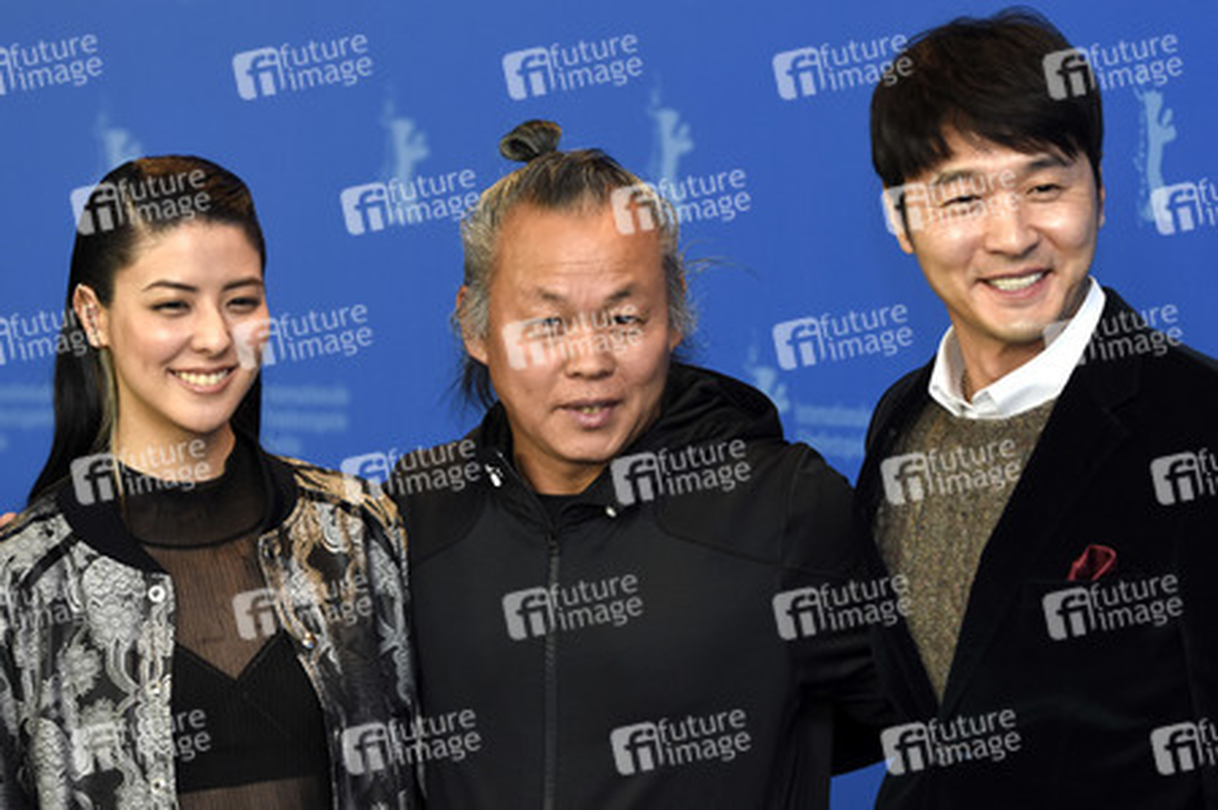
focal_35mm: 147
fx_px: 4970
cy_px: 405
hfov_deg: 14.0
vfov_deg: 9.3
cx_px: 609
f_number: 3.2
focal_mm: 98
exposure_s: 1/400
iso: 640
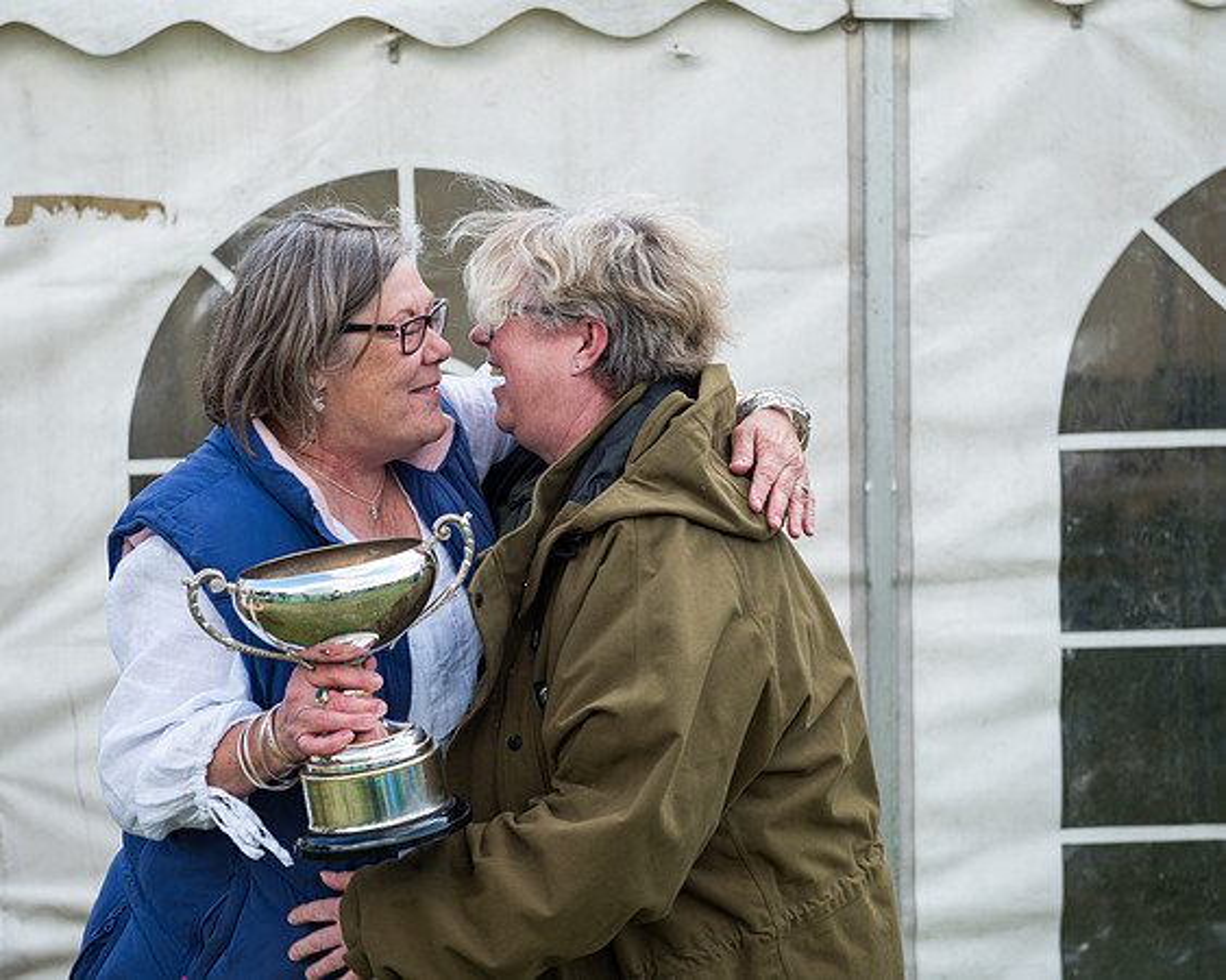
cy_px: 490
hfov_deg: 24.2
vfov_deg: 19.4
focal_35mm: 79
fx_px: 2863
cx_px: 565
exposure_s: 1/400
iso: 200
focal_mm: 70
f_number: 4.5
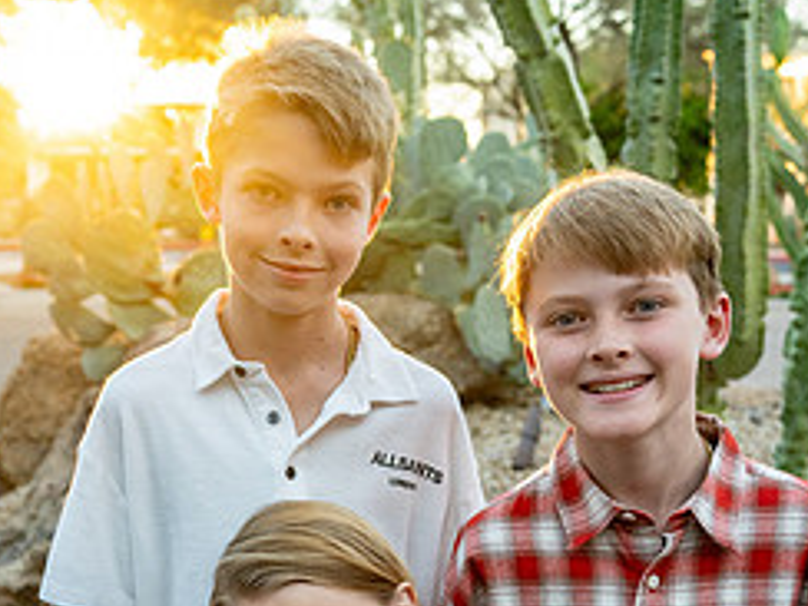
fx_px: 1447
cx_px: 450
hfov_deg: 31.2
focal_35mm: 62
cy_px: 589
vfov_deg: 22.8
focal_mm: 35
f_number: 4
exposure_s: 1/640
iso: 3200
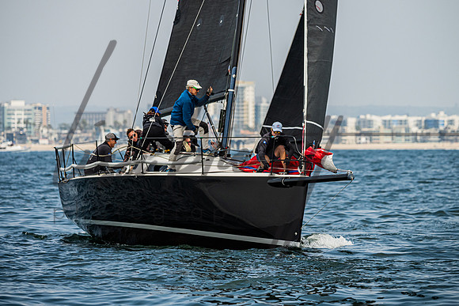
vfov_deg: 5.1
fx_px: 3441
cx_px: 235
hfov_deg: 7.6
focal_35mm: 270
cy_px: 124
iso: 400
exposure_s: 1/4000
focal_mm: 210
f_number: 5
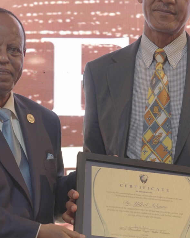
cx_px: 170
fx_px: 1954
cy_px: 189
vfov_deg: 6.9
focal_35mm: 278
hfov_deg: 5.6
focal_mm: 85
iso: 1000
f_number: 3.2
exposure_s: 1/50
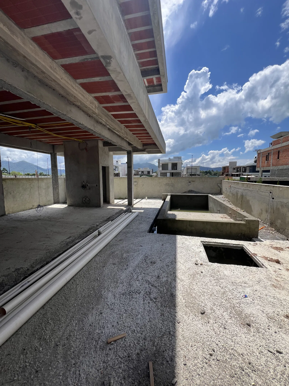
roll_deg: +0.6
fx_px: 145
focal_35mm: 13
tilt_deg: -4.6
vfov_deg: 106.2
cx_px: 144
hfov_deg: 89.9
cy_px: 193
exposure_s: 1/1647
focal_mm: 1.57
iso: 32
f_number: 1.8
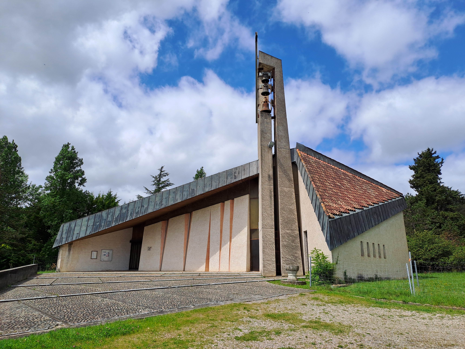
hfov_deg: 69.4
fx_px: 336
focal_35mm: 25
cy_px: 174
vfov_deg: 54.9
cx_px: 232
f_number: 1.8
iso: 32
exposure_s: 1/2222
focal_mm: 4.65
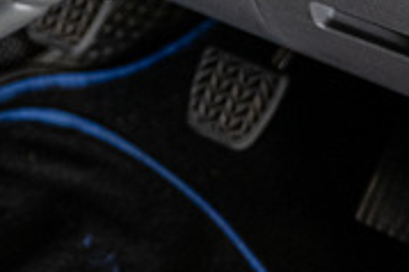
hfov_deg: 11.7
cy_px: -231
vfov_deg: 8.2
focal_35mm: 160
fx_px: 1816
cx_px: -369
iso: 1600
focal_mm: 28
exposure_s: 1/125
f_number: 2.8
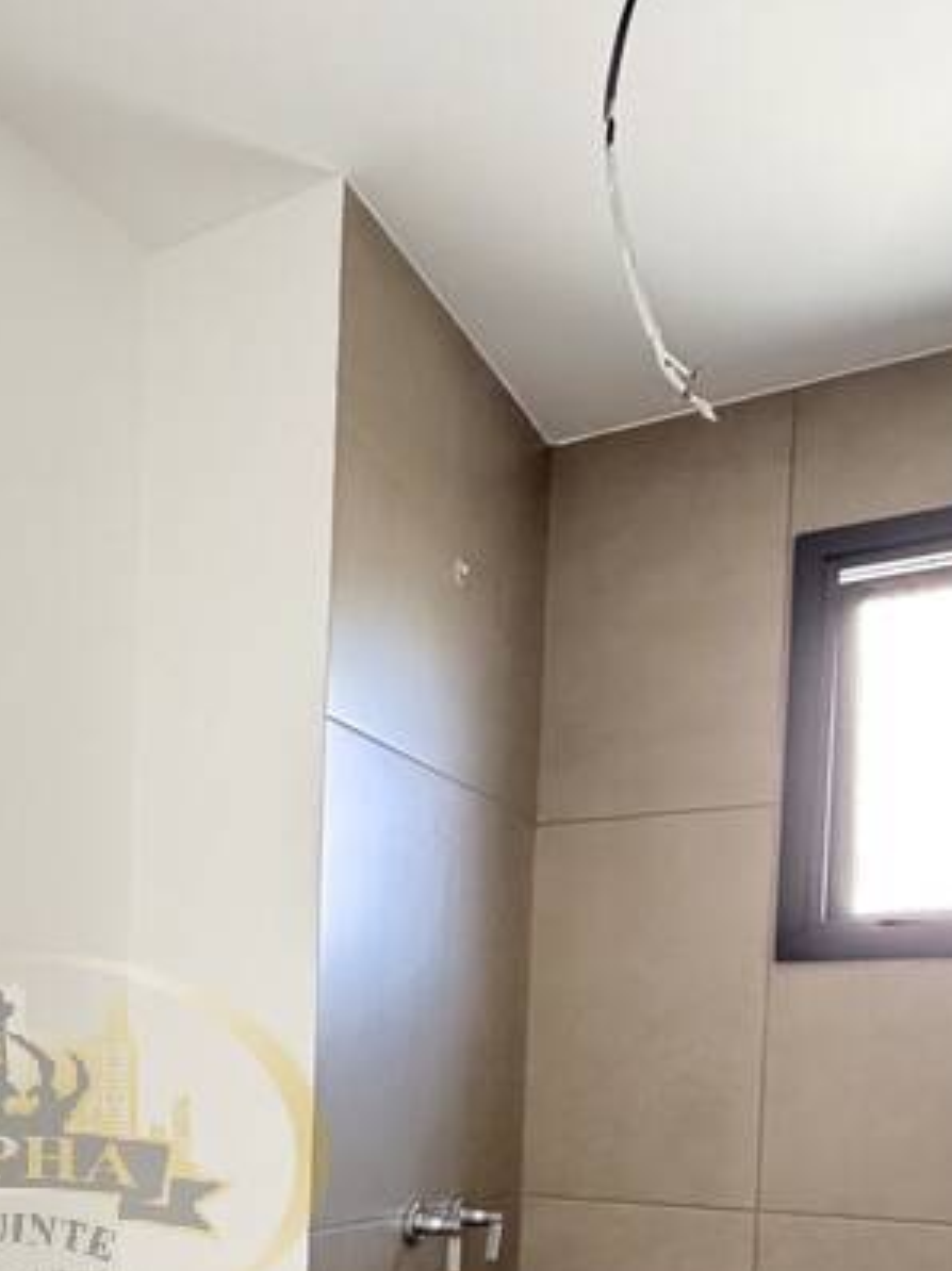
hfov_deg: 34.8
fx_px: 1395
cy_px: 1150
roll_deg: -1.8
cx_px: 42
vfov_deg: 44.5
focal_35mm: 38
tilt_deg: -3.0
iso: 400
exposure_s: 1/60
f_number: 2.2
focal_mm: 2.22
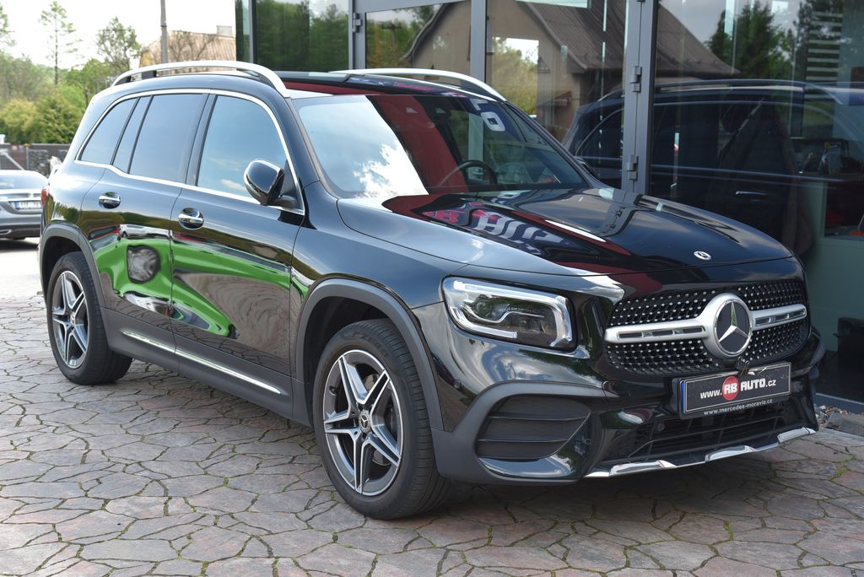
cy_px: 288
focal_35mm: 50
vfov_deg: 27.0
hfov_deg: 39.6
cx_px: 432
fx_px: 1201
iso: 500
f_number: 6.3
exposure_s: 1/160
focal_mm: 50
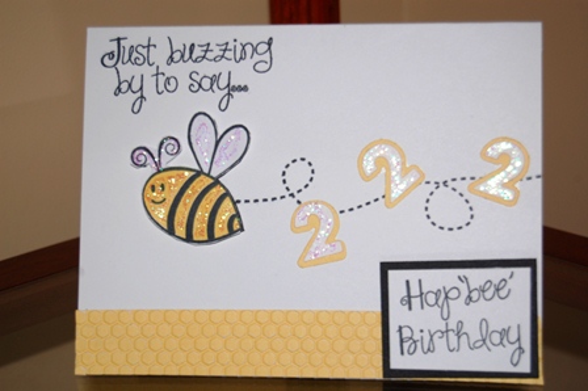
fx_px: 1346
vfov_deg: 16.5
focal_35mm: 82
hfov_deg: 24.6
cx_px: 294
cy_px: 196
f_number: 5.6
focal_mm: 55
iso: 200
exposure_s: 1/125
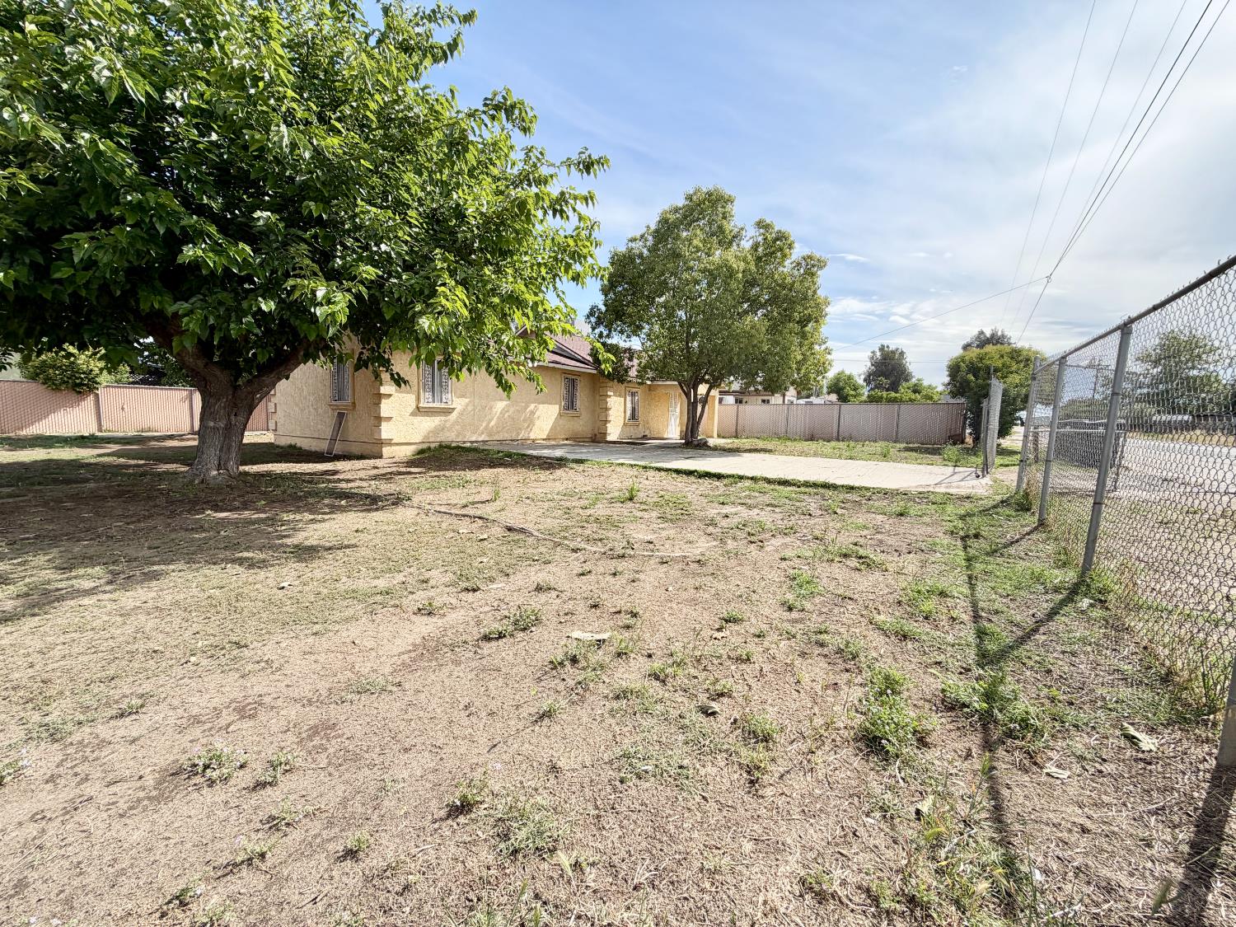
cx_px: 618
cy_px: 464
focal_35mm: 14
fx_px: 500
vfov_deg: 85.7
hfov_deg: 102.1
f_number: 2.2
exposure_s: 1/779
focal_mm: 2.22
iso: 25
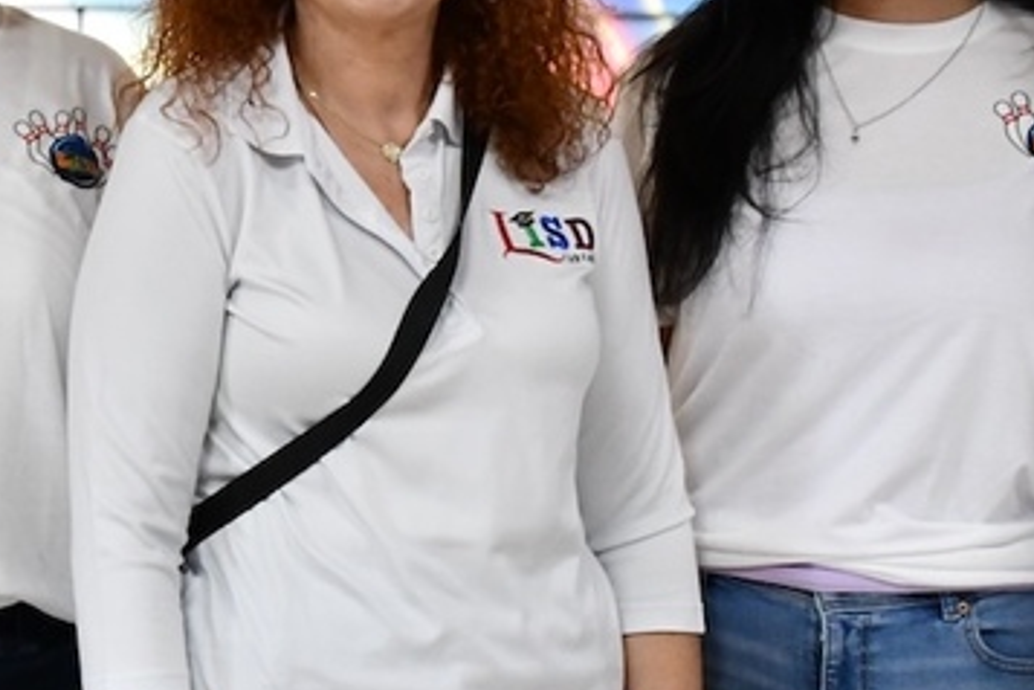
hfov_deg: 13.8
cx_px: 371
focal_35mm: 149
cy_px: 328
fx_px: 4279
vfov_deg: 9.2
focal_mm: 35
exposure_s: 1/80
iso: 3200
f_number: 4.2
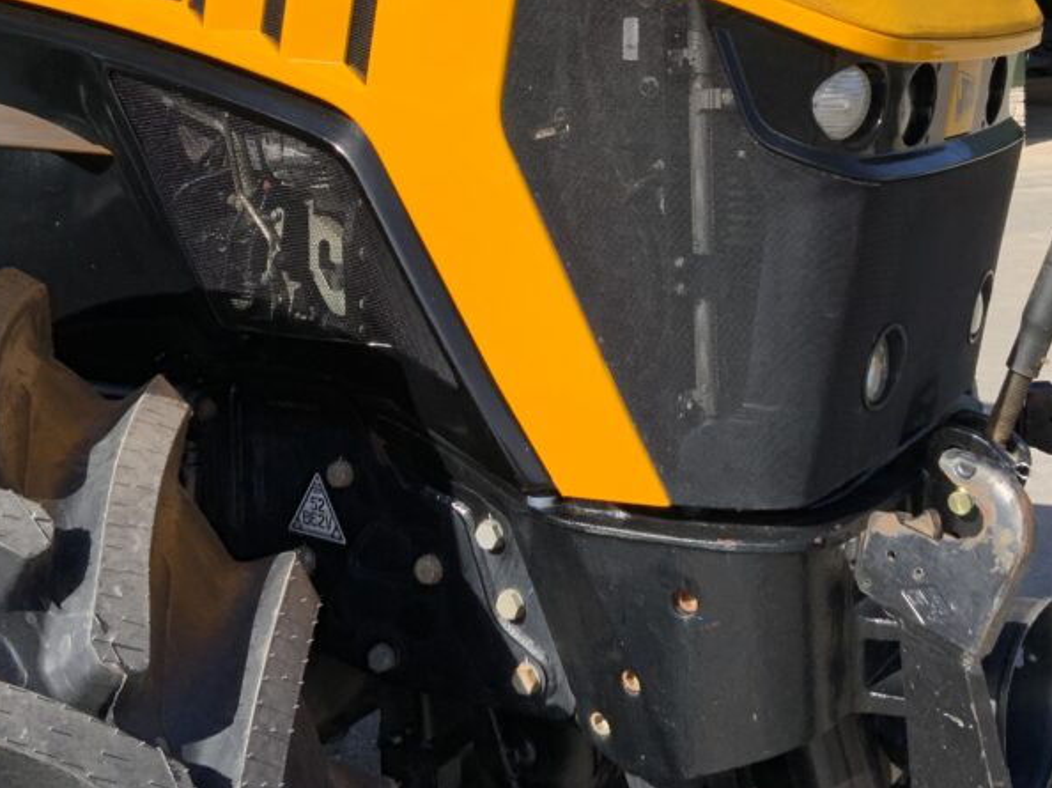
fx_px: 1519
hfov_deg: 38.2
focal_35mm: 50
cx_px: 547
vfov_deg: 28.3
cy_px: 127
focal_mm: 3
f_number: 1.8
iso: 16
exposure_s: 1/1098
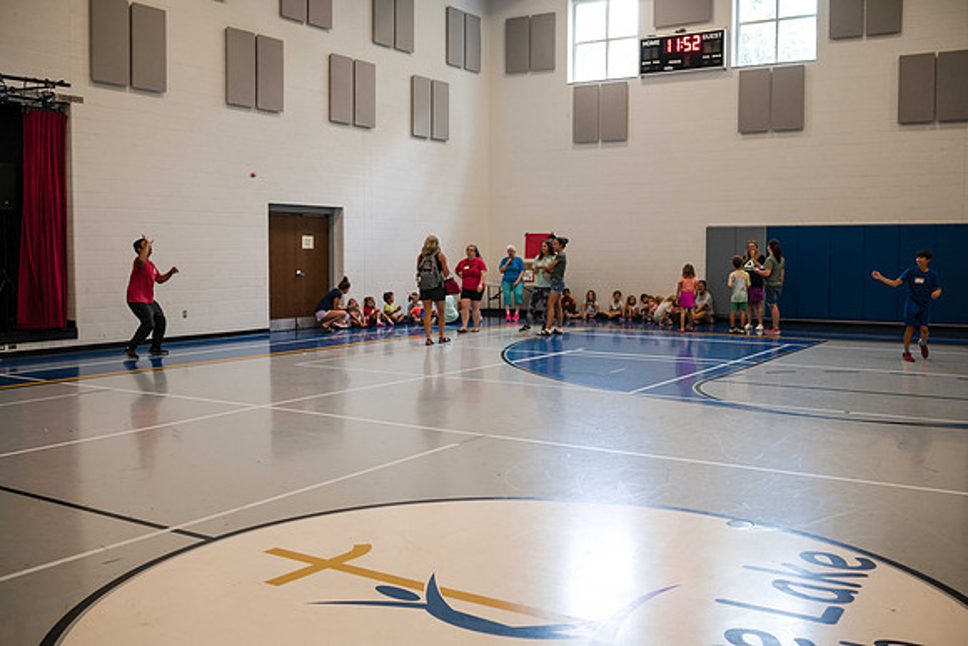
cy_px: 320
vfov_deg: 35.9
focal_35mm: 37
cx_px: 479
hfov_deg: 51.8
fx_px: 998
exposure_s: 1/125
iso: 500
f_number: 2.8
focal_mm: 35
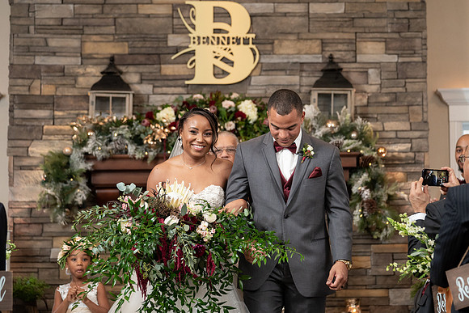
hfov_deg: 14.4
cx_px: 259
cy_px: 163
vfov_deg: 9.6
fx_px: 1862
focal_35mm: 143
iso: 2000
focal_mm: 129
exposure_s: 1/200
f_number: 4
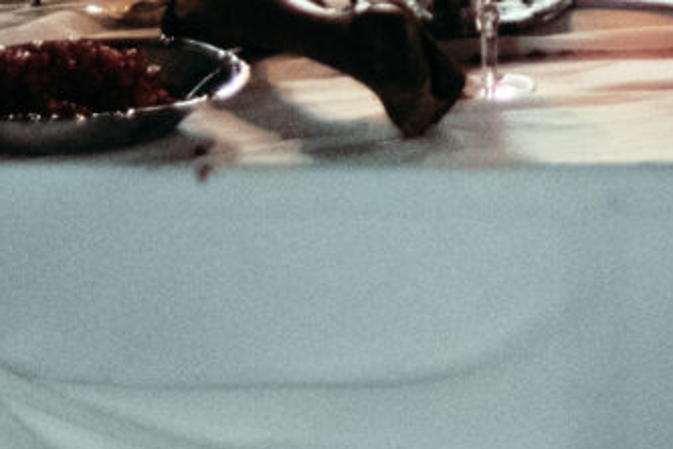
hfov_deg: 7.4
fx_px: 5028
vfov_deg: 4.8
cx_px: 1289
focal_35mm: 269
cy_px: -1000
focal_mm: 23
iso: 800
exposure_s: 1/125
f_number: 1.4
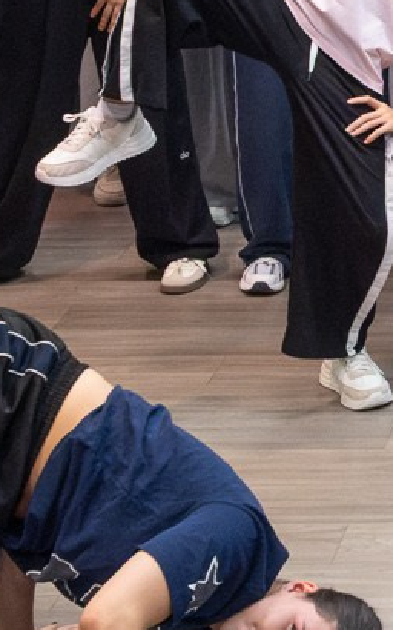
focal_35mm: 146
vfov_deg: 13.9
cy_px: -105
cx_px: 827
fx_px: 2504
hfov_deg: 8.4
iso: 2500
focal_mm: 16
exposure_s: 1/160
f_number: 4
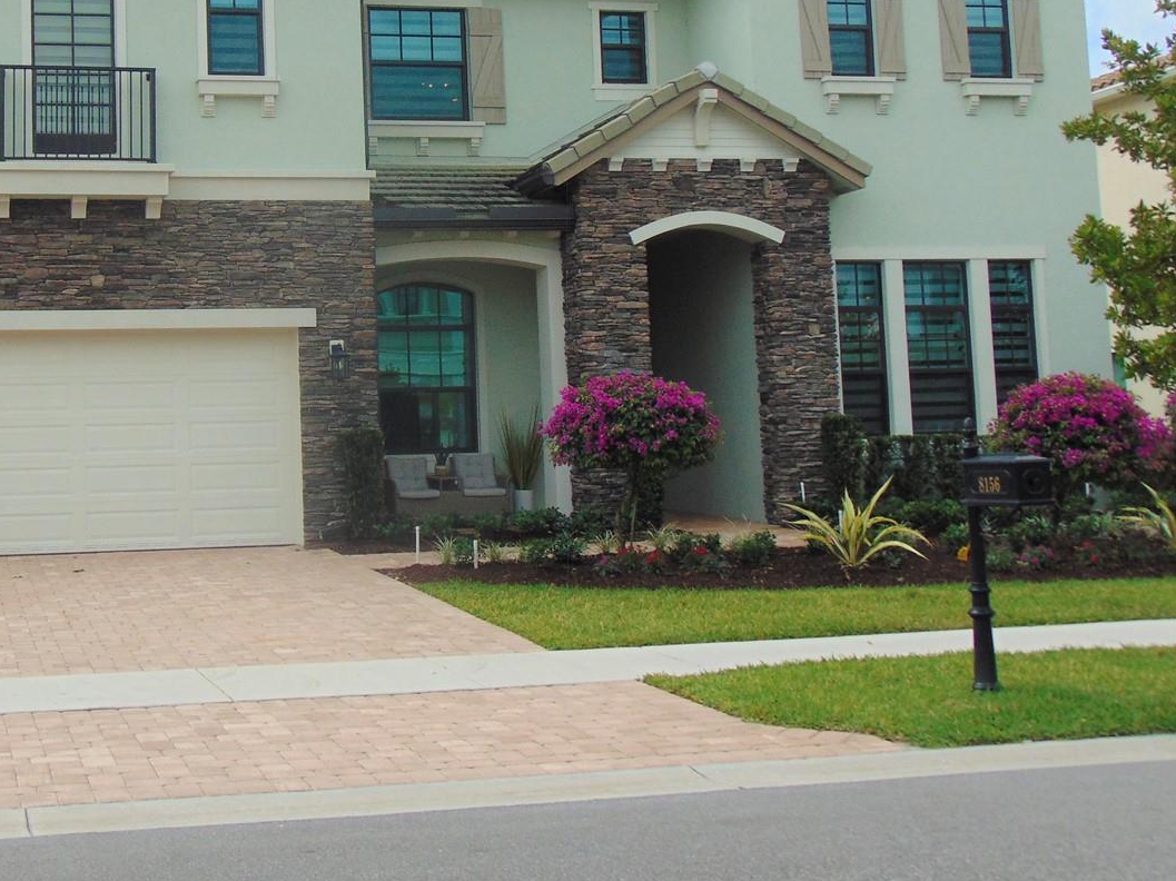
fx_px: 1800
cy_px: 270
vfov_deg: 27.3
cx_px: 324
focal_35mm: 53
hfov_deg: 35.5
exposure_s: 1/200
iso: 80
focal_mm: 6.3
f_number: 8.3
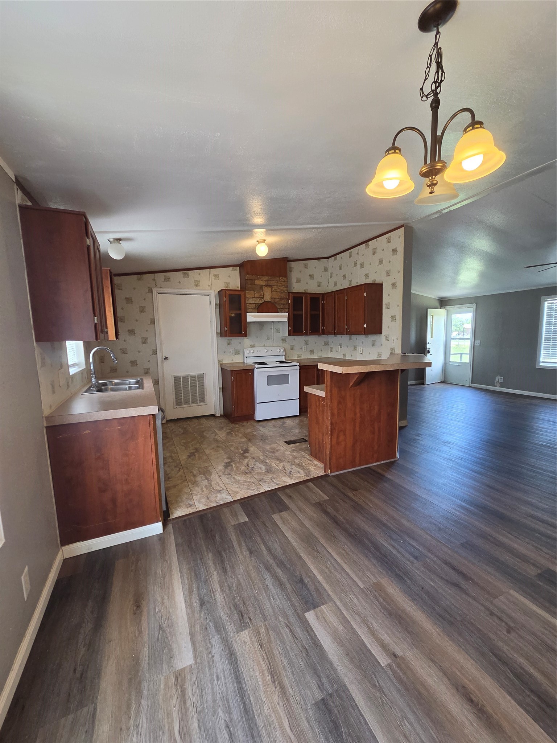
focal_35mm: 13
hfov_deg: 89.9
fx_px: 279
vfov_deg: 106.2
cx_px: 278
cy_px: 372
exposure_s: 1/120
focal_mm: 2.2
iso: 250
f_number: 2.2
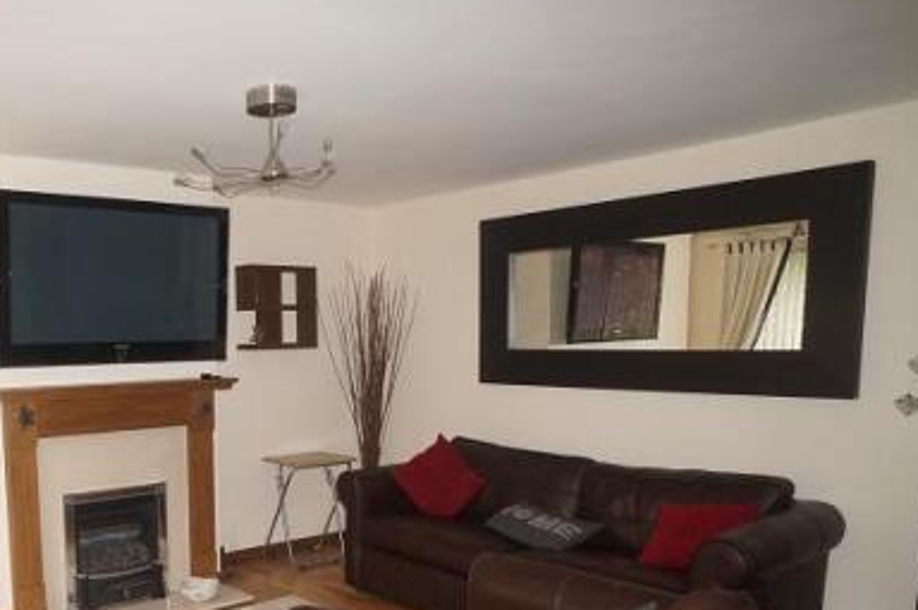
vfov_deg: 32.0
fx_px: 1044
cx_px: 222
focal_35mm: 41
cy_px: 451
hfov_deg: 45.7
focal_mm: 16
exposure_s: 1/60
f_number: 4
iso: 800
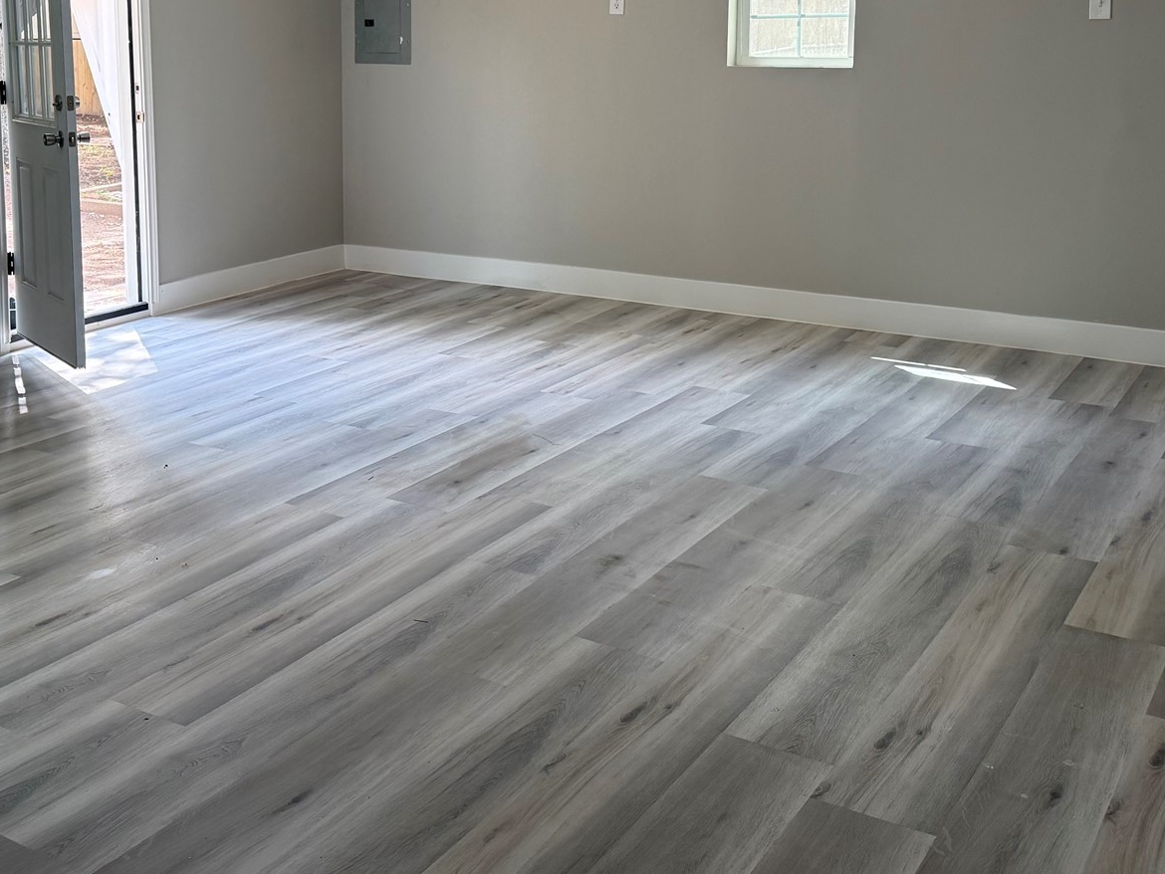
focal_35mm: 42
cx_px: 434
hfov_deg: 44.4
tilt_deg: -5.9
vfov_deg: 33.4
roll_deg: +0.1
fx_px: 1414
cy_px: 173
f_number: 1.78
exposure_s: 1/232
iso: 100
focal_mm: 6.76
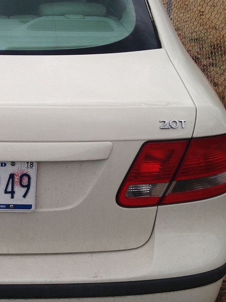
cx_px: -15
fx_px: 679
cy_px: 173
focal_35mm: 78
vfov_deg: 25.0
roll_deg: +0.9
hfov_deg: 18.3
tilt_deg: -27.9
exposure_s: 1/335
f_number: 2.4
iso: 50
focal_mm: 4.12
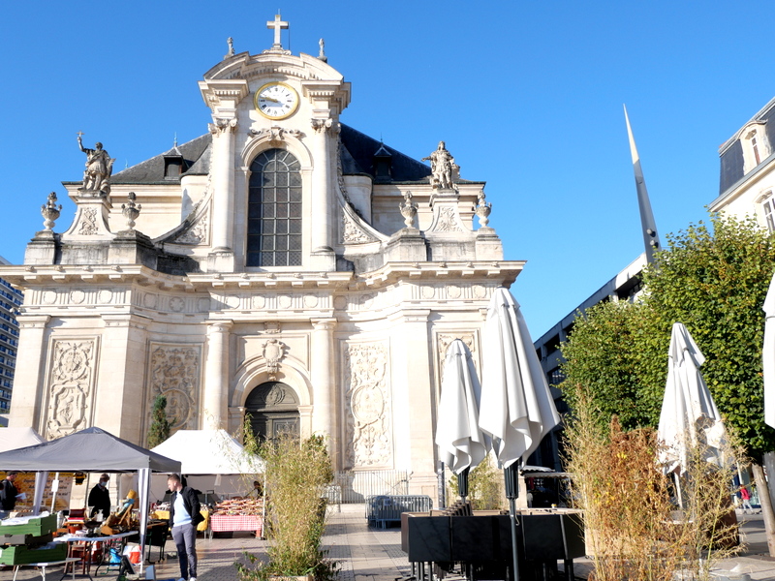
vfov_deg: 46.8
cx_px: 388
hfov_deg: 60.0
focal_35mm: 30
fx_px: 672
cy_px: 290
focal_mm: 15
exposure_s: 1/320
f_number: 7.1
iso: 800
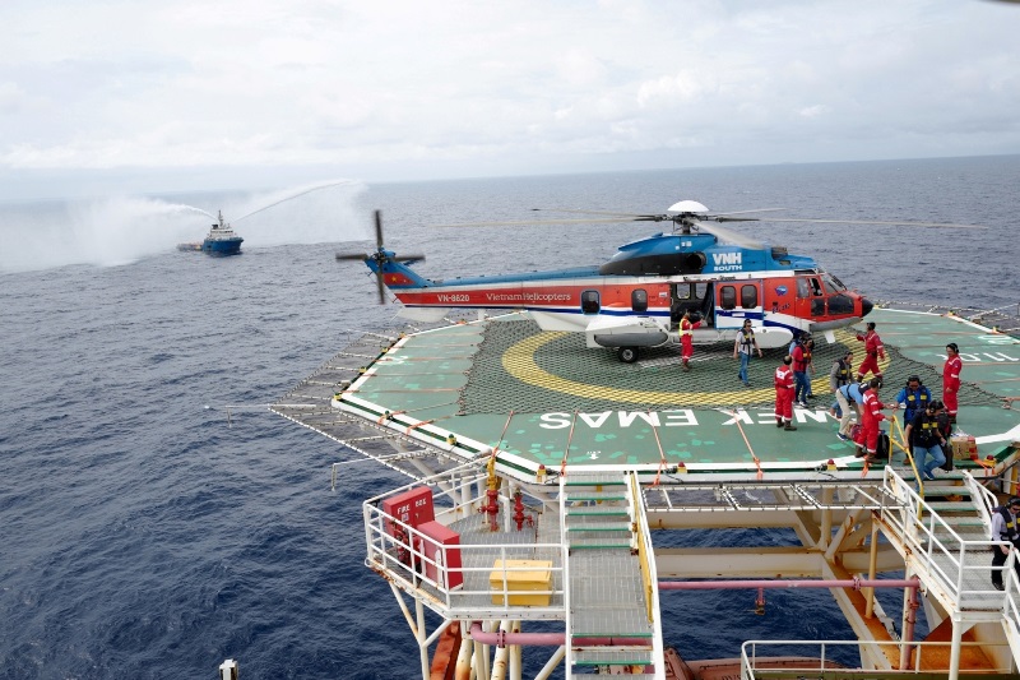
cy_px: 340
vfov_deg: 46.4
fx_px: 793
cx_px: 510
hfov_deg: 65.5
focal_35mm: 28
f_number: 5.6
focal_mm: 28
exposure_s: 1/800
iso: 100
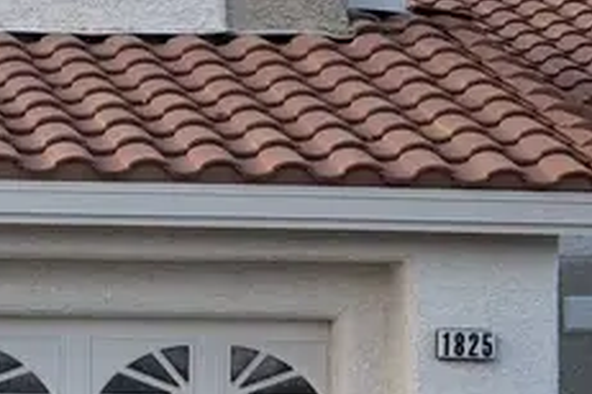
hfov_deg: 9.3
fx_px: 3634
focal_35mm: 221
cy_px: 274
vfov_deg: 6.2
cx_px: 21
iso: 64
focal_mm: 6.76
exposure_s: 1/1185
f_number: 1.78
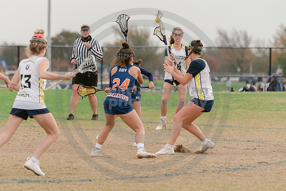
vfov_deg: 4.2
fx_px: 2628
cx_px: 133
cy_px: 98
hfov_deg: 6.2
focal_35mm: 331
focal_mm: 155
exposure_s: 1/1250
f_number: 3.2
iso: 250
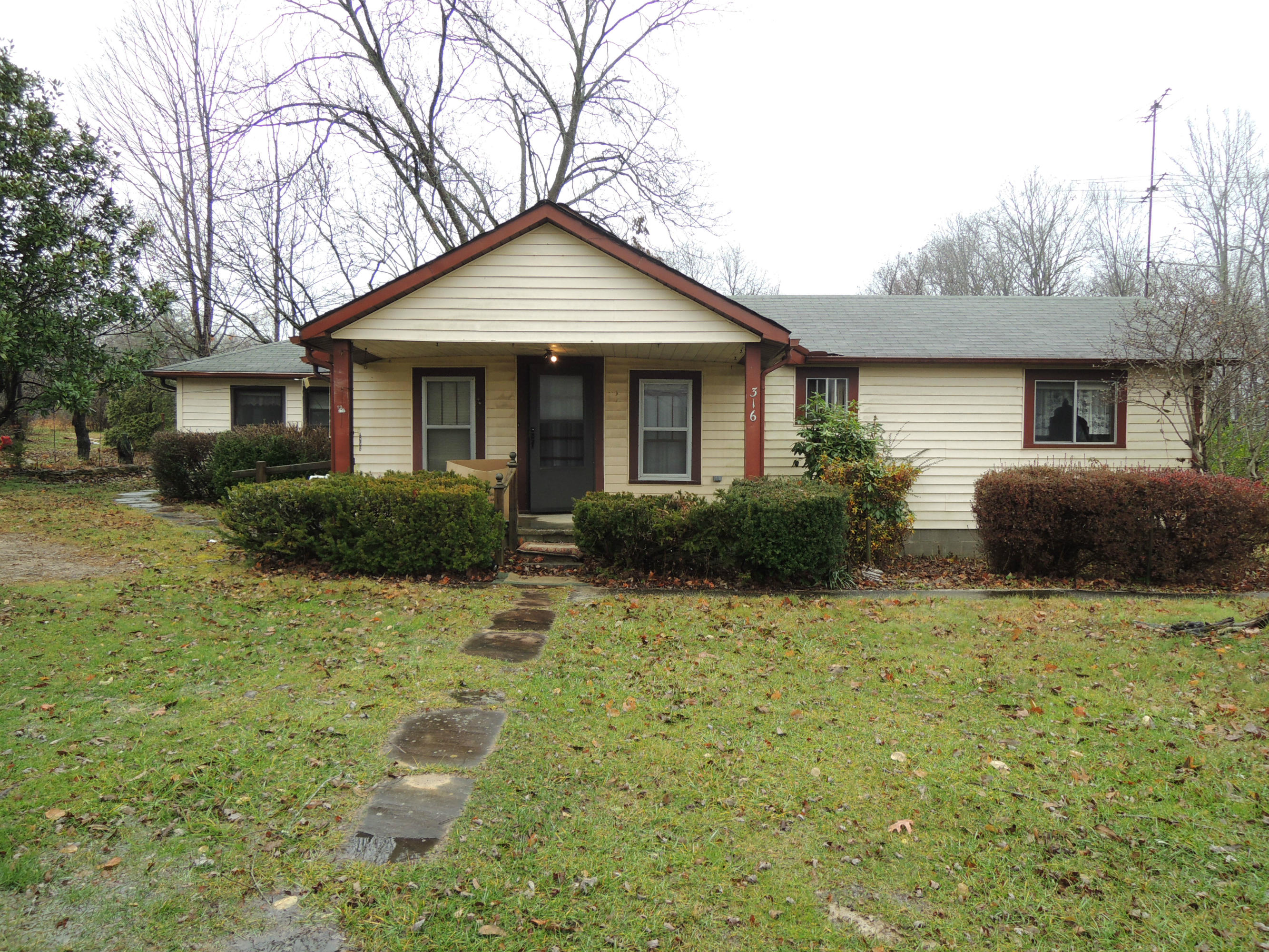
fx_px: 880
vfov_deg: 56.8
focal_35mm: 24
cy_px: 476
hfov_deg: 71.6
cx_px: 634
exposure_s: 1/200
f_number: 2.8
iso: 100
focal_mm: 4.3
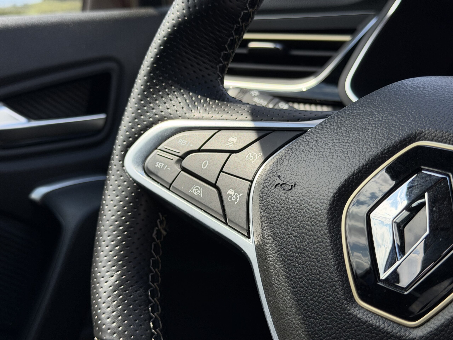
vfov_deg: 30.3
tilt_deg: -17.7
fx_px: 628
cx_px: 226
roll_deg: +1.6
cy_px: 170
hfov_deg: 39.7
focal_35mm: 48
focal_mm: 6.76
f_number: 1.78
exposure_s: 1/875
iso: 100
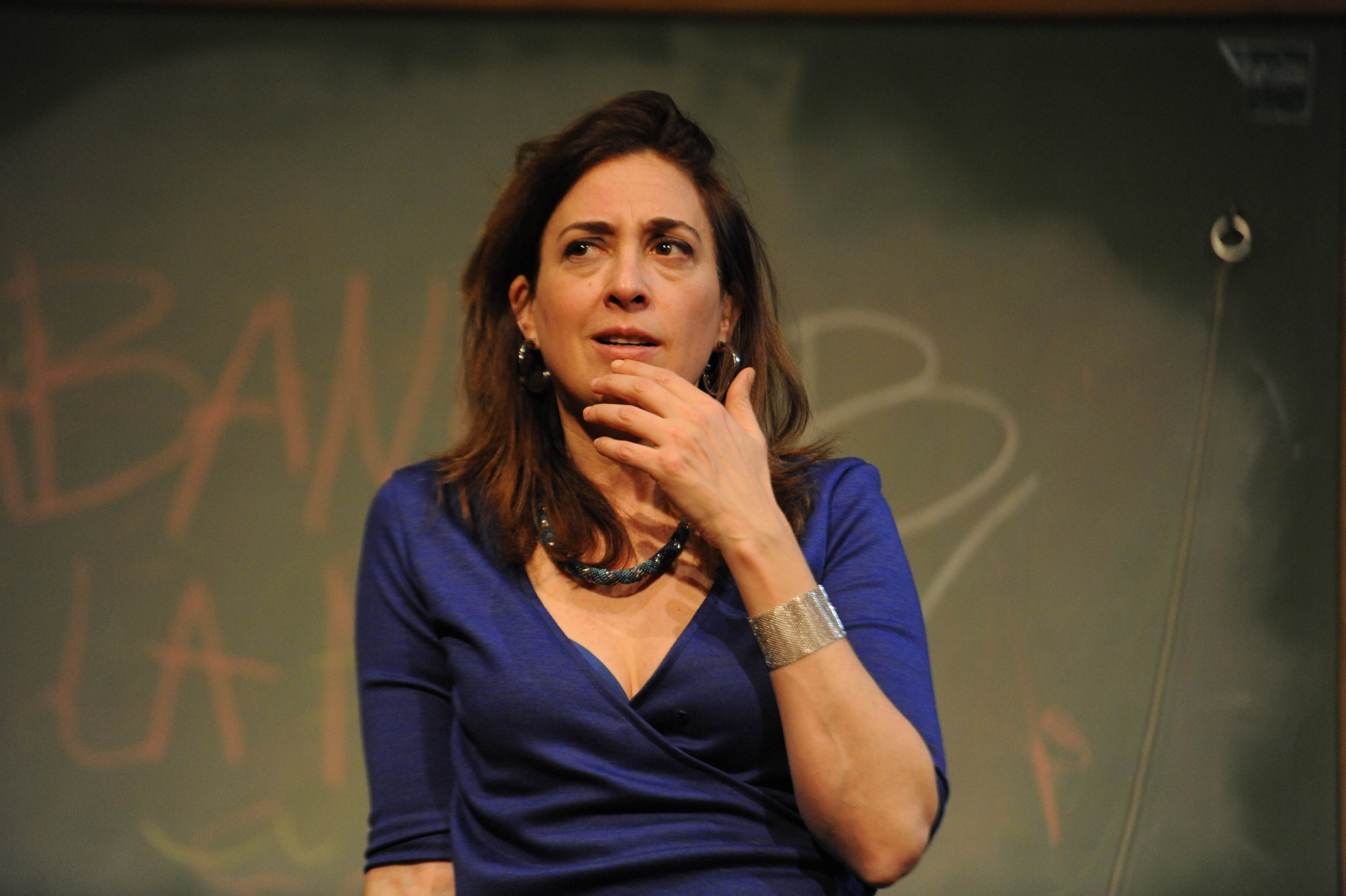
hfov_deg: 10.6
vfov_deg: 7.0
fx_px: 7286
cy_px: 448
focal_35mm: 195
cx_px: 673
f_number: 2.8
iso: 3200
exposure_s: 1/800
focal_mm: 195
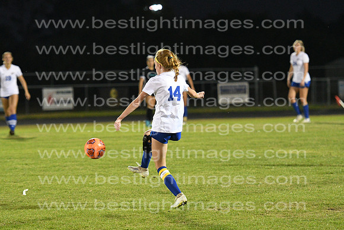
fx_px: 2007
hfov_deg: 9.8
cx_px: 172
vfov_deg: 6.5
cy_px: 115
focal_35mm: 210
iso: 6400
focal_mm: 140
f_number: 2.8
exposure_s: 1/800
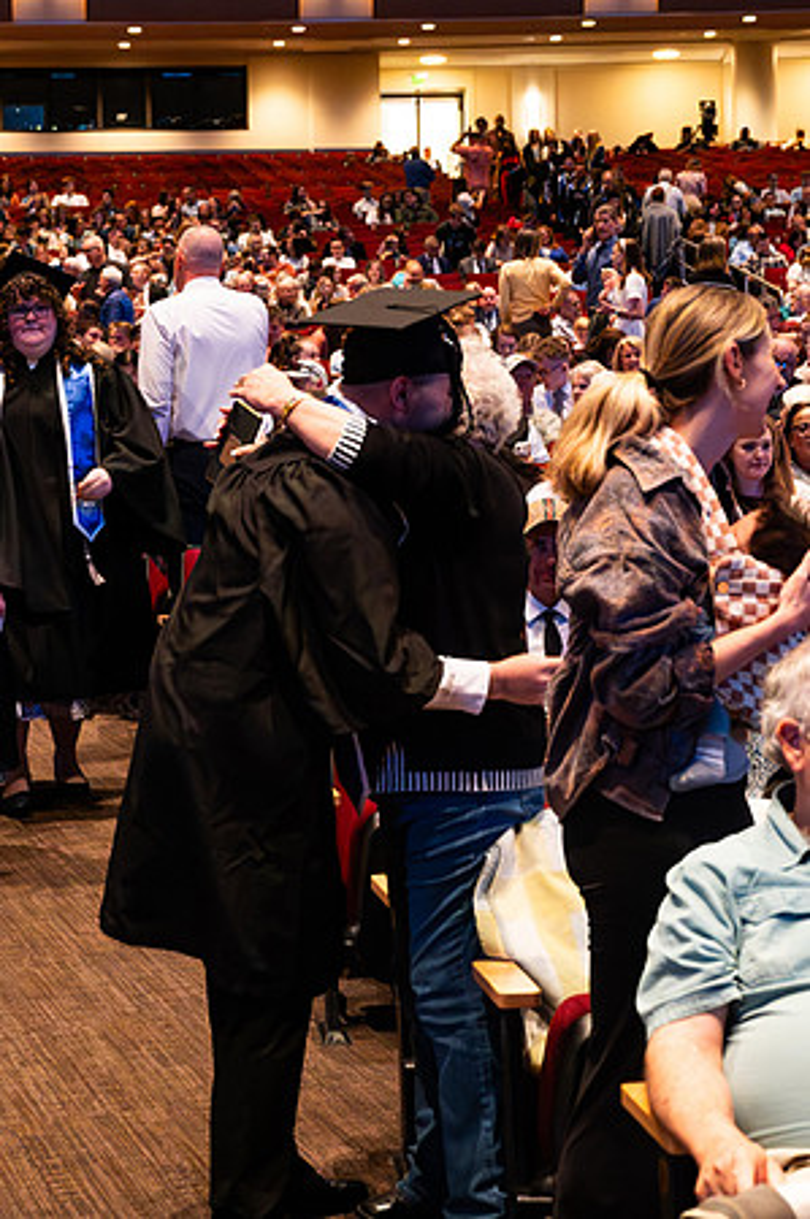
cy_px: 540
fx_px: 2575
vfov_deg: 26.6
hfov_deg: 17.9
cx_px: 405
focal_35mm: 76
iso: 12800
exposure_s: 1/200
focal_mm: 45
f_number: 4.5
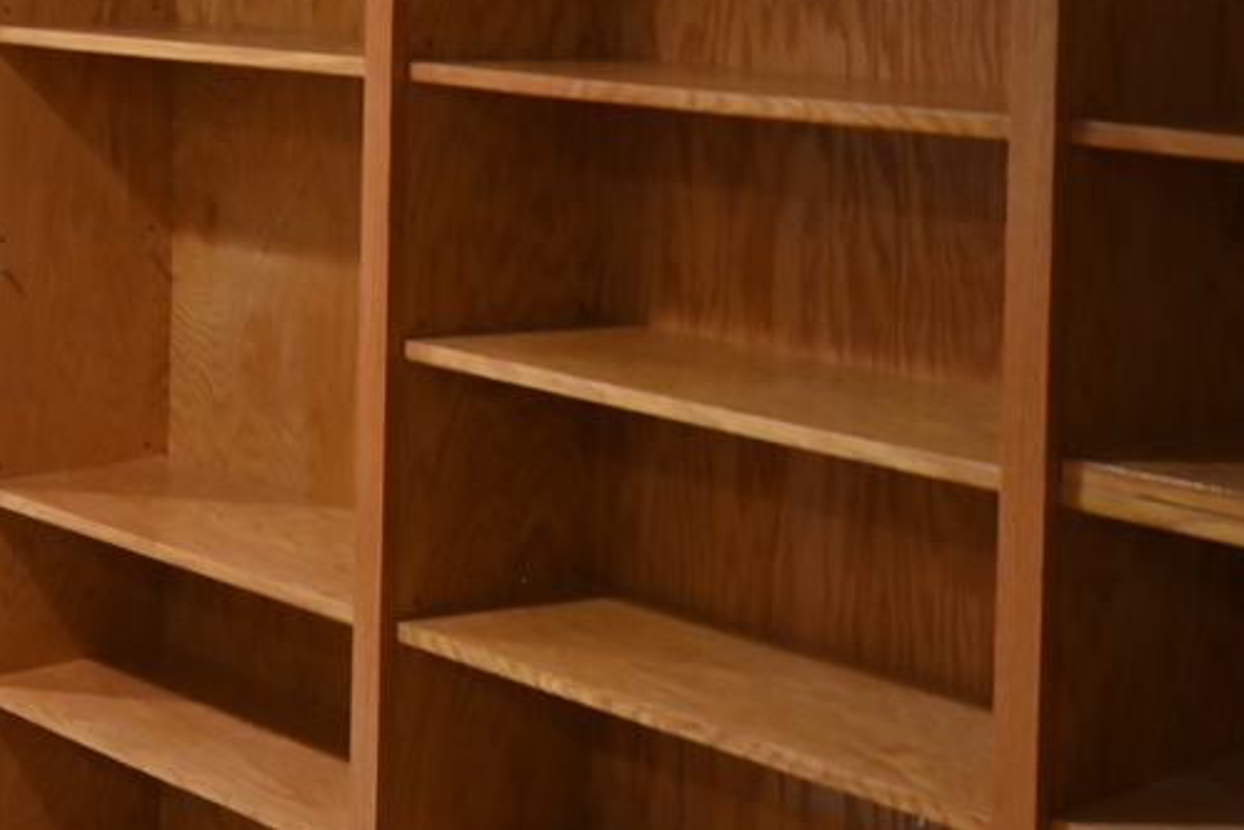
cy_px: -28
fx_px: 2695
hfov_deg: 25.9
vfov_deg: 17.1
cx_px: 495
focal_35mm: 78
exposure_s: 1/20
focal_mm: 24
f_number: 4
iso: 2500
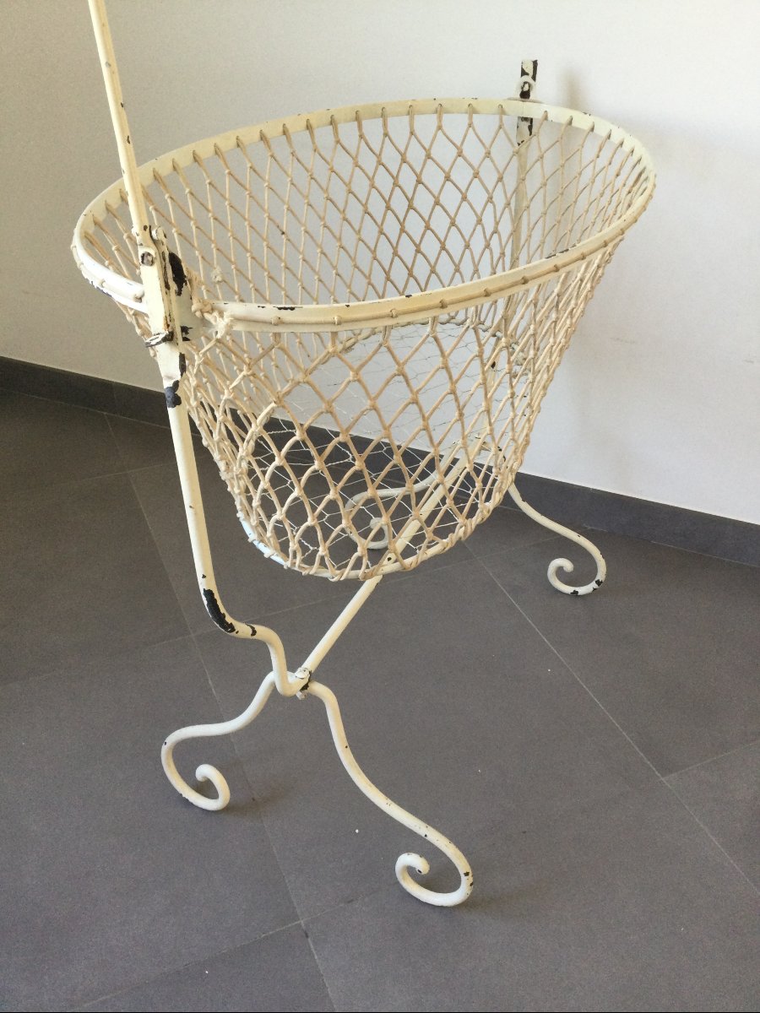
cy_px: 506
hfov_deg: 45.4
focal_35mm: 31
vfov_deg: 58.4
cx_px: 380
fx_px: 907
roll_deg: -2.0
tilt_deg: -34.2
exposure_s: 1/33
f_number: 2.4
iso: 50
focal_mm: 3.3
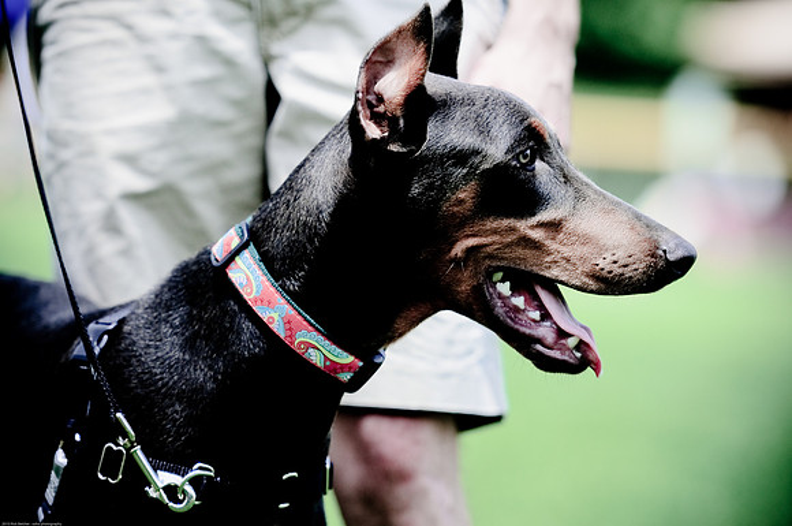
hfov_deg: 8.1
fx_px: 5602
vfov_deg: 5.4
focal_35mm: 255
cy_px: 263
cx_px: 396
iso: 200
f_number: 2.8
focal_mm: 170
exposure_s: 1/2500
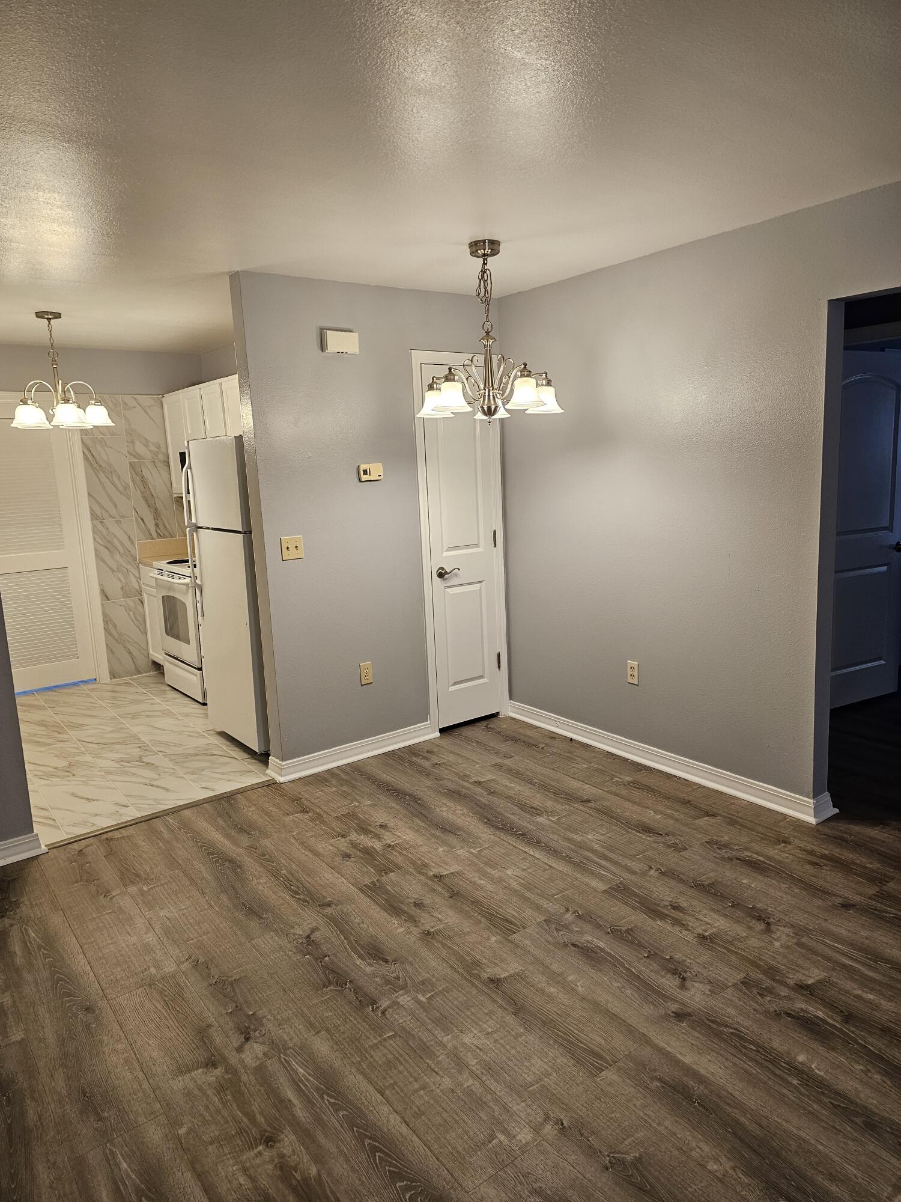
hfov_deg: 58.9
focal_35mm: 23
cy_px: 601
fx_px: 798
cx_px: 450
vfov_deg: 73.9
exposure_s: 1/120
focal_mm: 6.3
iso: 160
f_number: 1.7
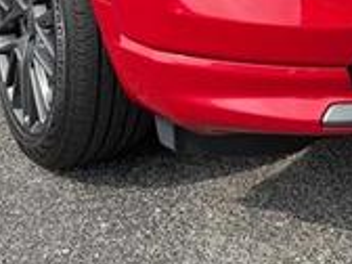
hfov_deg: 26.5
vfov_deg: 19.0
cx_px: 287
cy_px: -75
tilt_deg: -13.8
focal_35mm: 72
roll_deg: +0.7
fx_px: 732
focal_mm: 6.76
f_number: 1.78
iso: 100
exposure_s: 1/2370
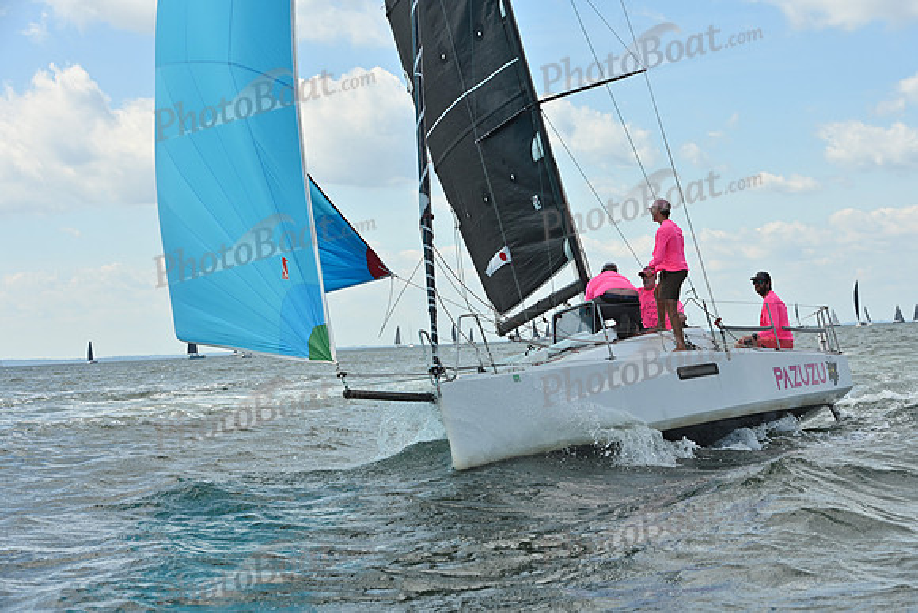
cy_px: 306
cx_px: 459
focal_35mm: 82
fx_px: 2091
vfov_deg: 16.7
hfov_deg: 24.8
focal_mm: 82
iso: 250
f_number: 7.1
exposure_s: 1/1250
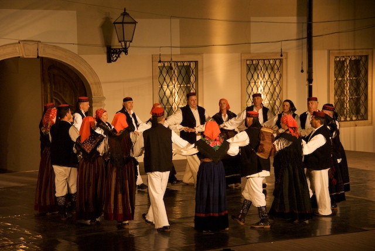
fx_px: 1095
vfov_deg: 13.1
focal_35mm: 105
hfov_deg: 19.4
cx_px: 188
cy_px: 126
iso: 800
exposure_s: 1/125
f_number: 5.6
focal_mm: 70
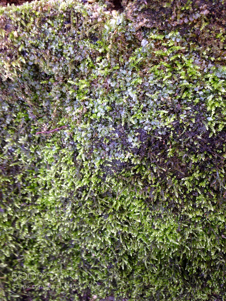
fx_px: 287
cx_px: 113
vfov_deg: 55.4
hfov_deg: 42.9
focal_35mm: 33
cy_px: 150
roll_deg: +2.9
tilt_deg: -27.6
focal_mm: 4.12
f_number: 2.4
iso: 80
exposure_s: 1/20
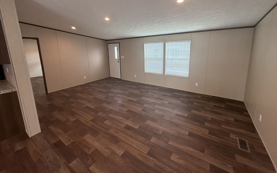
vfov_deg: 74.0
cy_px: 70
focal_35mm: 15
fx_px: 113
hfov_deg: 101.5
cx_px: 139
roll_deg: +1.4
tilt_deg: -9.2
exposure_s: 1/120
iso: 200
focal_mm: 2.22
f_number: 2.2
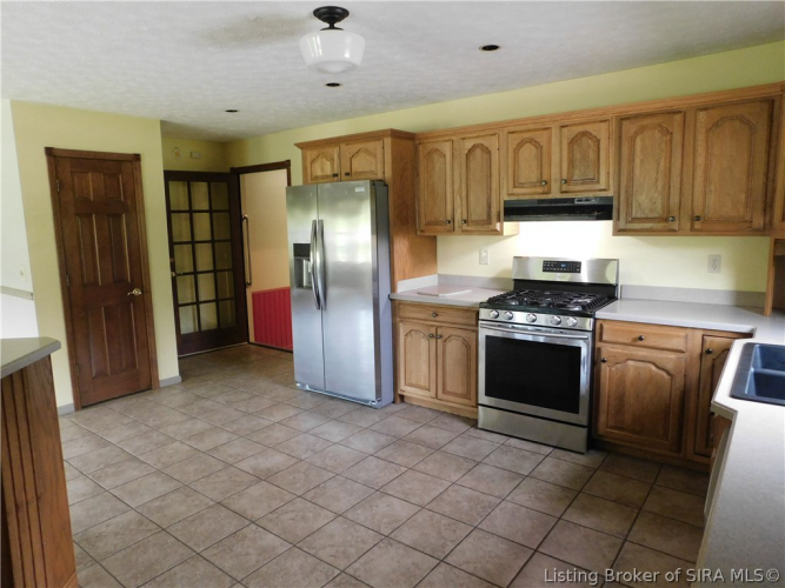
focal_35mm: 23
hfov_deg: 73.9
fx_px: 521
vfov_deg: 58.9
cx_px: 392
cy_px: 294
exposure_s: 1/25
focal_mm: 4
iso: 400
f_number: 3
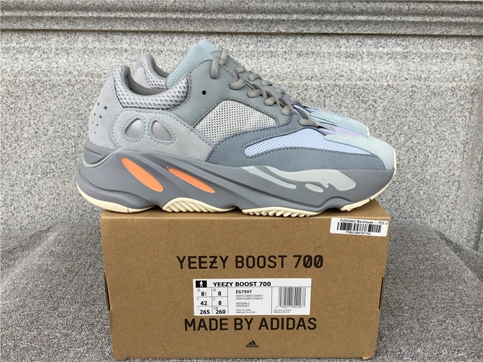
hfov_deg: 58.4
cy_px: 181
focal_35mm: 31
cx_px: 242
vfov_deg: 45.4
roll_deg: -0.6
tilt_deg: -18.3
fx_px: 433
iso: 25
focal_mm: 3.3
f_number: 2.4
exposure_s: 1/100
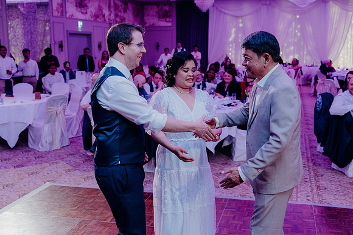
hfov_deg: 46.4
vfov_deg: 31.9
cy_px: 118
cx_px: 176
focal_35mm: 42
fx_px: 412
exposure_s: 1/160
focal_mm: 42
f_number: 3.5
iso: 3200
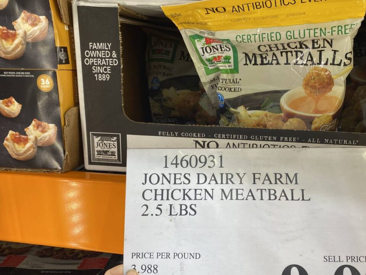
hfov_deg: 56.4
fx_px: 338
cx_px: 219
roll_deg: +0.0
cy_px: 153
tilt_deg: -15.9
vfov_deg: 44.1
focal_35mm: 32
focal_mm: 4.25
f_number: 1.8
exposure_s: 1/120
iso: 100
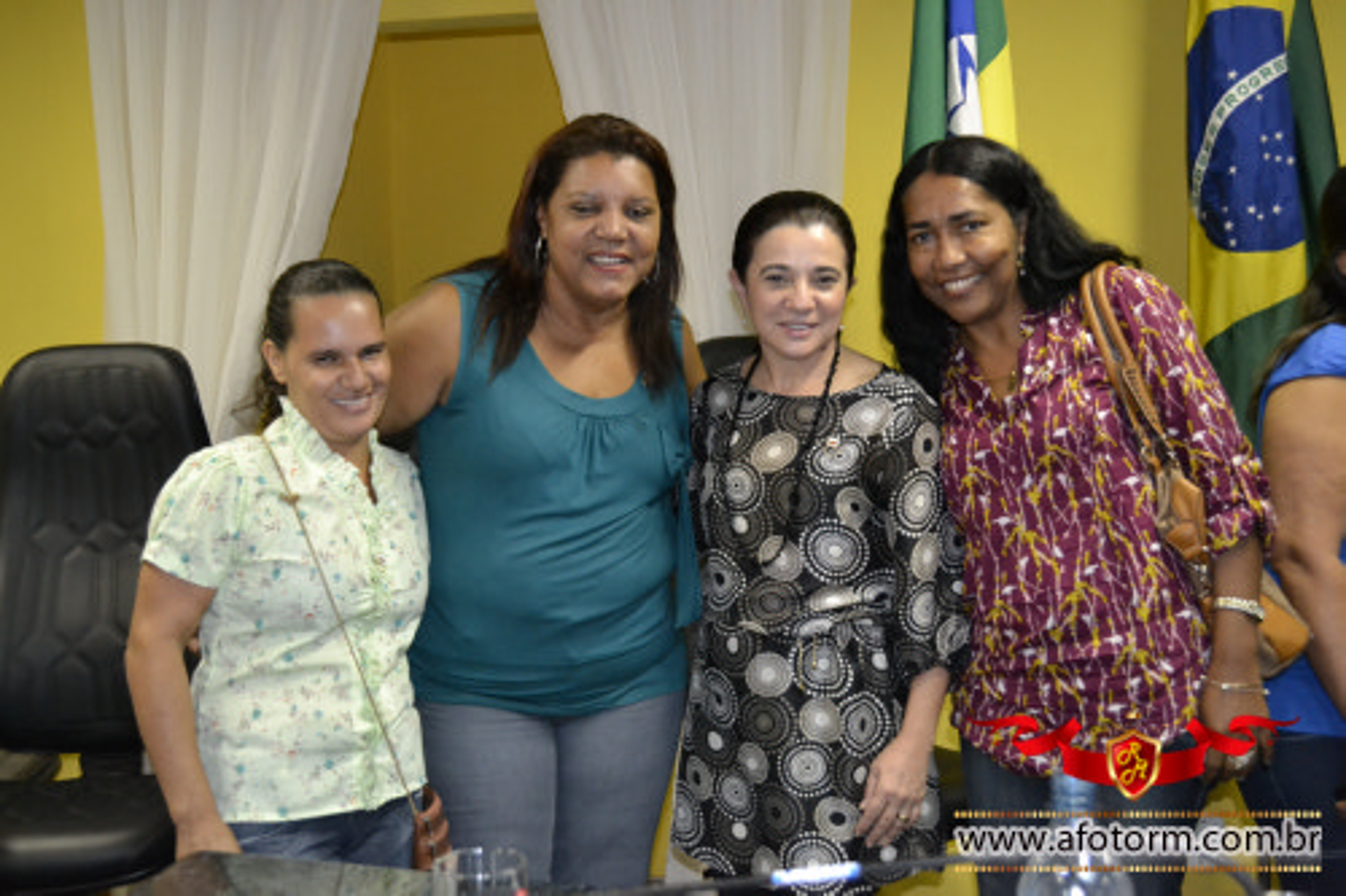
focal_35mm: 42
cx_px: 673
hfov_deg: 46.4
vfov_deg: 31.9
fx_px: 1570
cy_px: 448
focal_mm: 28
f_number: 4.5
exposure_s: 1/60
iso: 2800
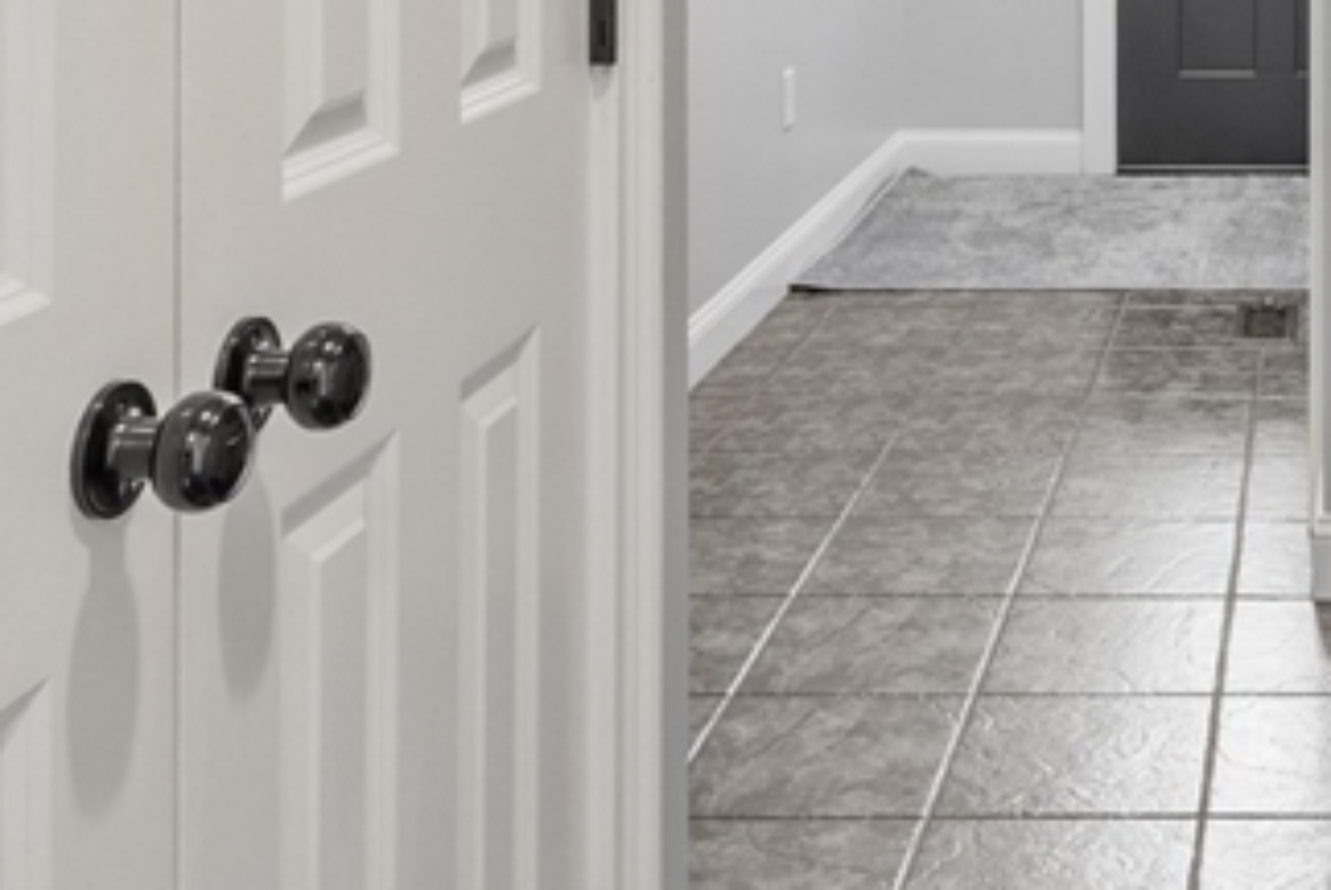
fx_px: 2109
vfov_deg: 21.4
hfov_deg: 32.2
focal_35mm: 57
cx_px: 1339
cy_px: -282
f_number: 8
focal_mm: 12
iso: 400
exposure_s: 1.3
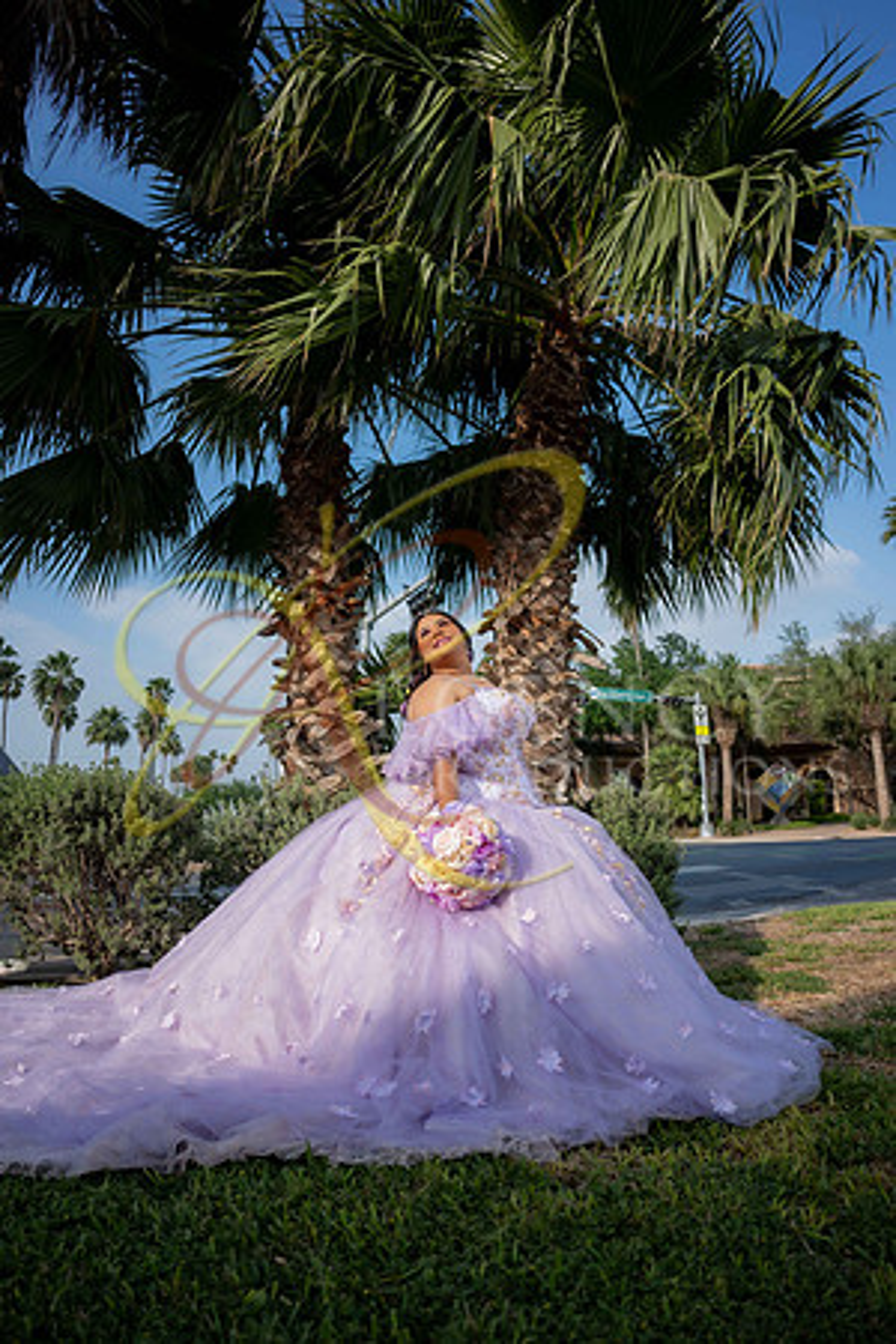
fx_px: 747
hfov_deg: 61.9
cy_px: 672
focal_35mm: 20
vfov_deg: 84.0
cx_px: 448
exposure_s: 1/1250
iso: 125
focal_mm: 20
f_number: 2.8
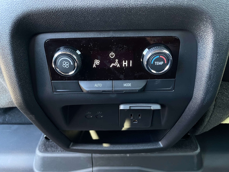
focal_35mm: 26
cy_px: 86
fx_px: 172
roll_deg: -0.1
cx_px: 114
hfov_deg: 67.3
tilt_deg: -26.8
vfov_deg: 53.1
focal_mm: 4.2
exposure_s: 1/51
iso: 500
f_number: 1.6
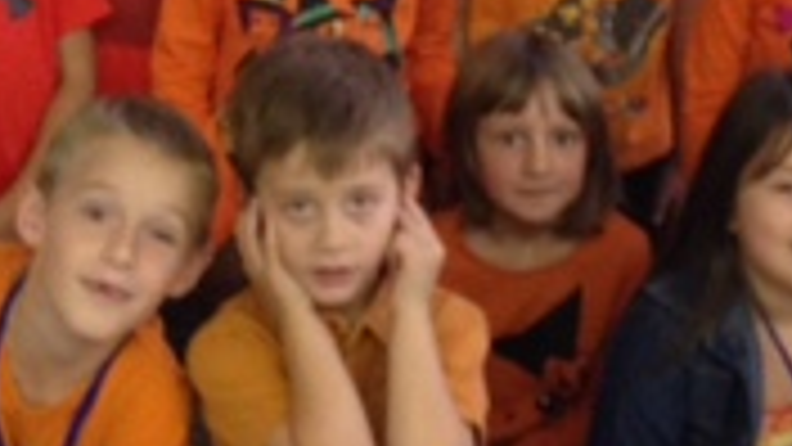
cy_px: -342
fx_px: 2751
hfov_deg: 16.4
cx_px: 351
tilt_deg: -12.9
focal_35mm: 131
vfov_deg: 8.9
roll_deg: -0.1
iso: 200
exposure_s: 1/20
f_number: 2.4
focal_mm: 4.12
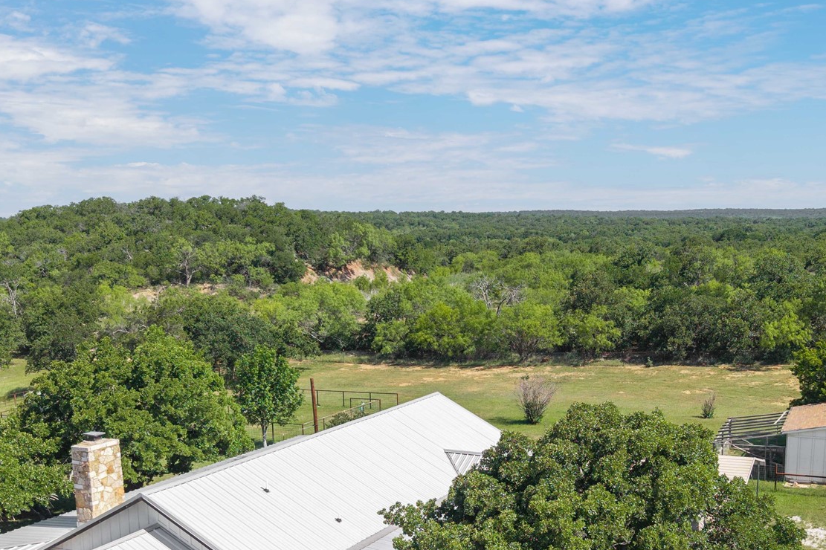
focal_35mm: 46
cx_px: 456
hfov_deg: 42.7
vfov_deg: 28.7
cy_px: 419
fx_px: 1055
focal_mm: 8.67
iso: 130
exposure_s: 1/3000
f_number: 1.8
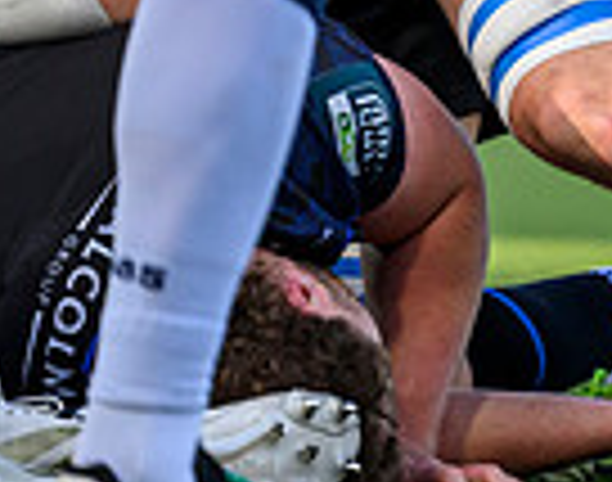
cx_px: 1583
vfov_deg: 0.8
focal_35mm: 1985
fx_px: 35723
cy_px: -252
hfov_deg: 1.0
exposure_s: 1/1600
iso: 800
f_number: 3.5
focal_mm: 400
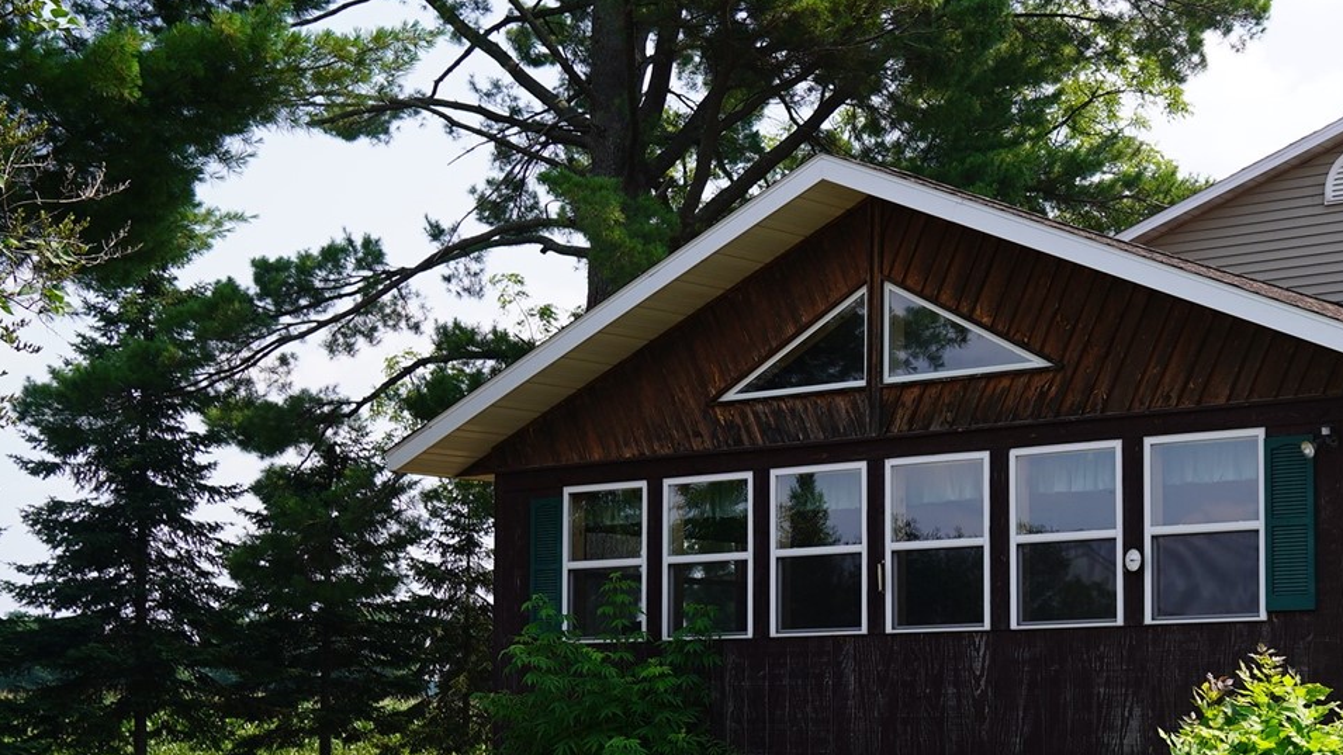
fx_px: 2208
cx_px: 1324
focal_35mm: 62
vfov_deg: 19.3
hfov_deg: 31.4
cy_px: 581
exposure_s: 1/250
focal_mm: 26
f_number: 5
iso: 100
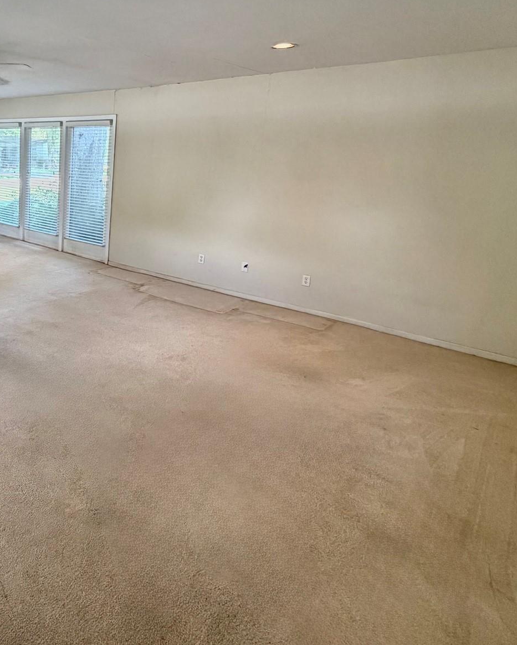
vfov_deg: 69.2
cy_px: 242
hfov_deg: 50.5
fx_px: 459
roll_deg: -0.6
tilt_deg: -11.1
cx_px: 30
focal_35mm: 24
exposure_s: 1/120
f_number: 2.2
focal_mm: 2.22
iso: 250
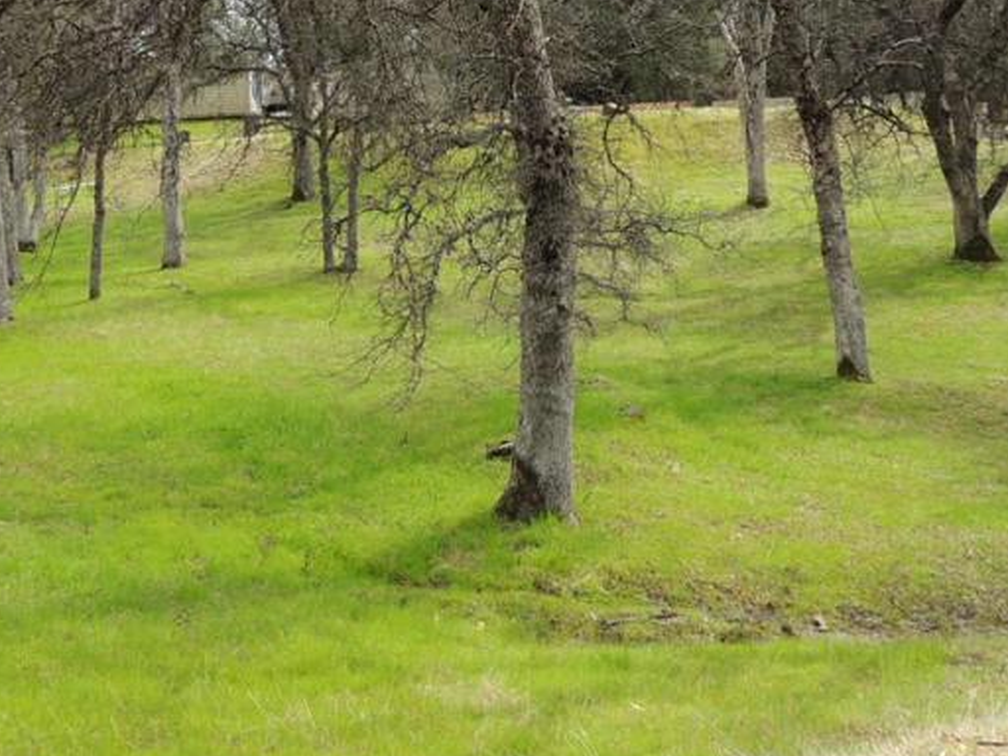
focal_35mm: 60
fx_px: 1747
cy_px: 53
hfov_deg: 32.2
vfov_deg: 23.7
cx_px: 504
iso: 100
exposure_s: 1/400
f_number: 3.1
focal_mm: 5.3
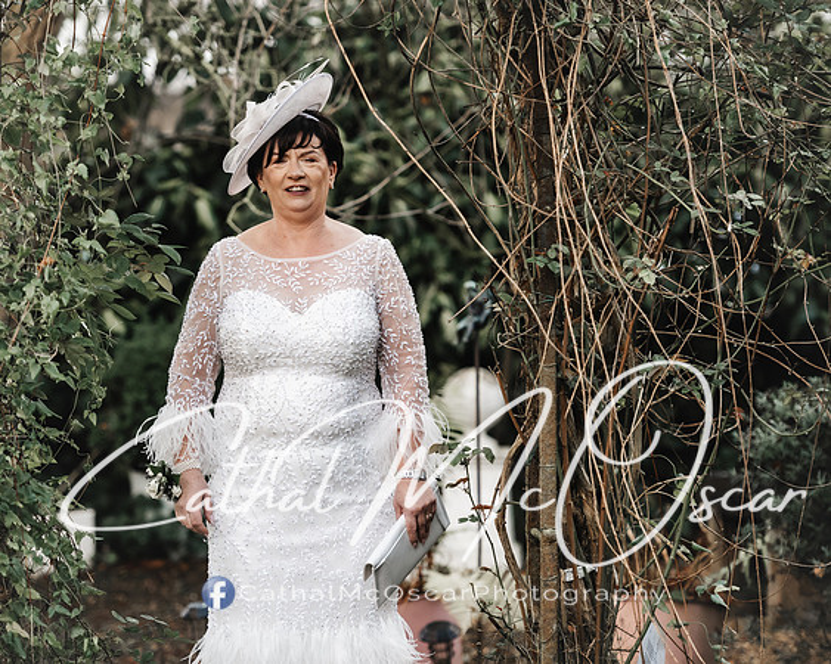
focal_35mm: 194
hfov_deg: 9.9
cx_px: 376
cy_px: 379
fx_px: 4774
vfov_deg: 8.0
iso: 800
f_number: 2.8
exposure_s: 1/400
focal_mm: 140
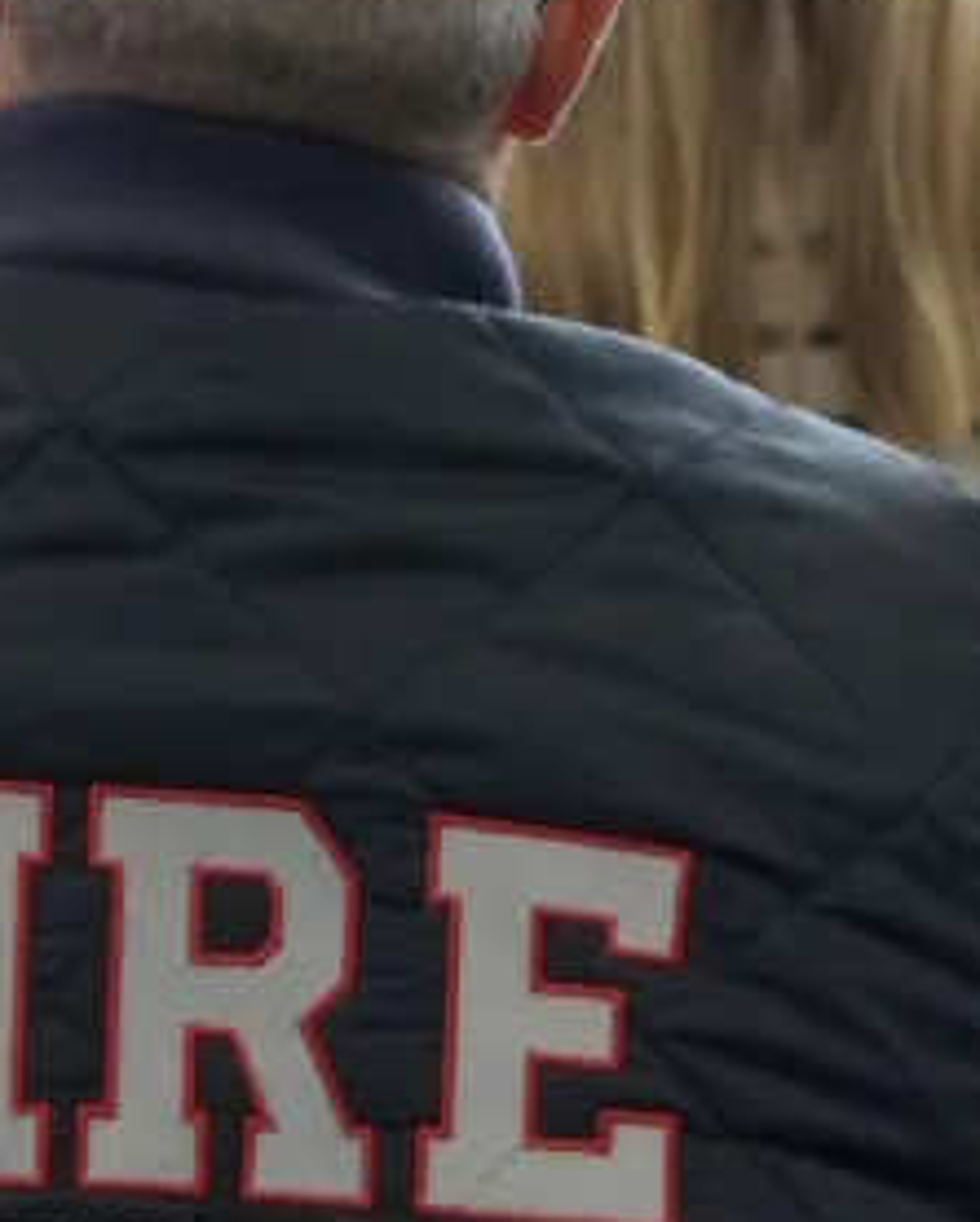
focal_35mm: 219
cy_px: -225
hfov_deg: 7.1
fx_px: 7931
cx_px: 335
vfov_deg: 8.7
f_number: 4
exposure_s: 1/200
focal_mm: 40
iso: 1000
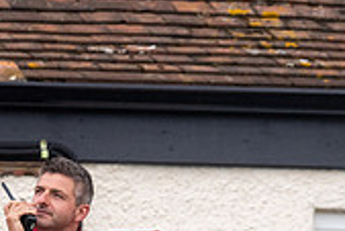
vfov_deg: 1.1
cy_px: 416
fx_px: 12574
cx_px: 260
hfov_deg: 1.6
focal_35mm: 1311
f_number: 4
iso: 400
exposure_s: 1/500
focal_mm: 300
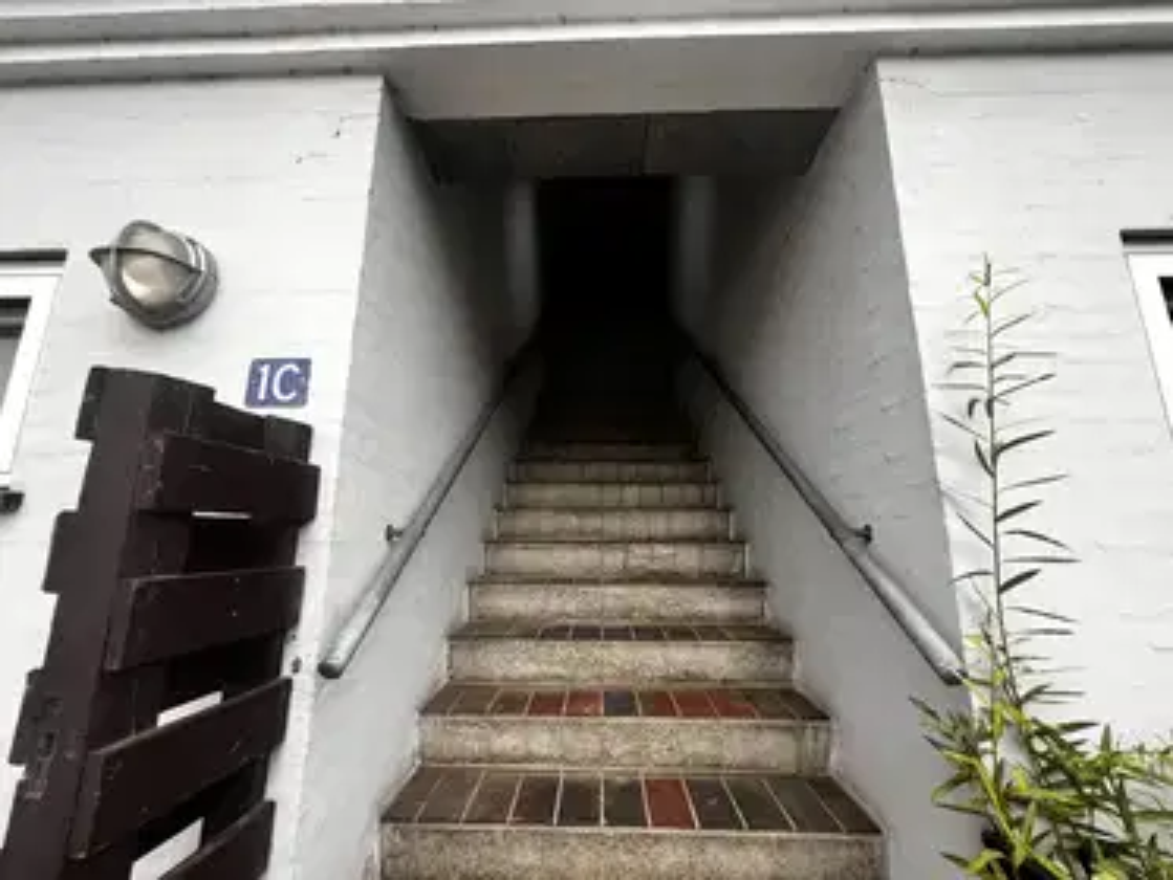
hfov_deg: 106.2
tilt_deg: +12.3
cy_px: 440
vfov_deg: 89.9
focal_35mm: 13
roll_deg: -0.2
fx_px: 441
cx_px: 586
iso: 32
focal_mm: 1.57
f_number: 1.8
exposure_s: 1/218
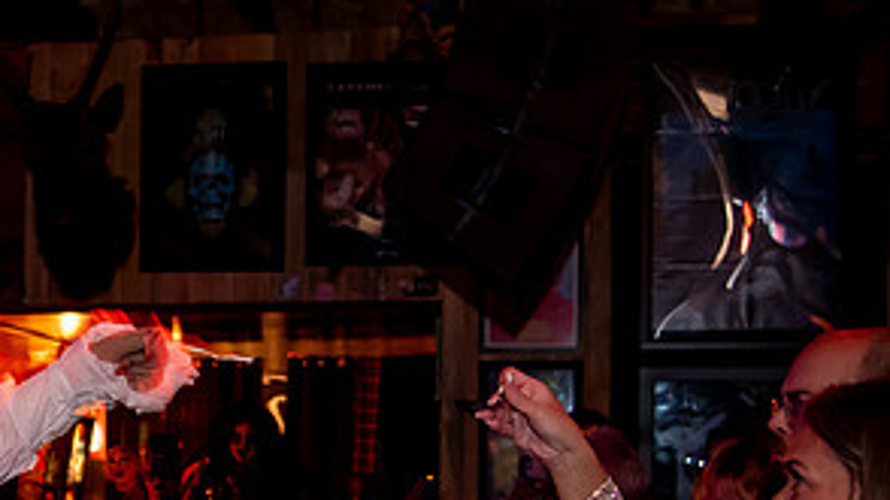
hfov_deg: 22.9
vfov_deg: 13.1
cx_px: 106
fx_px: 2146
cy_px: 475
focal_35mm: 91
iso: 5000
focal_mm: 28
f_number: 4
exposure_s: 1/100
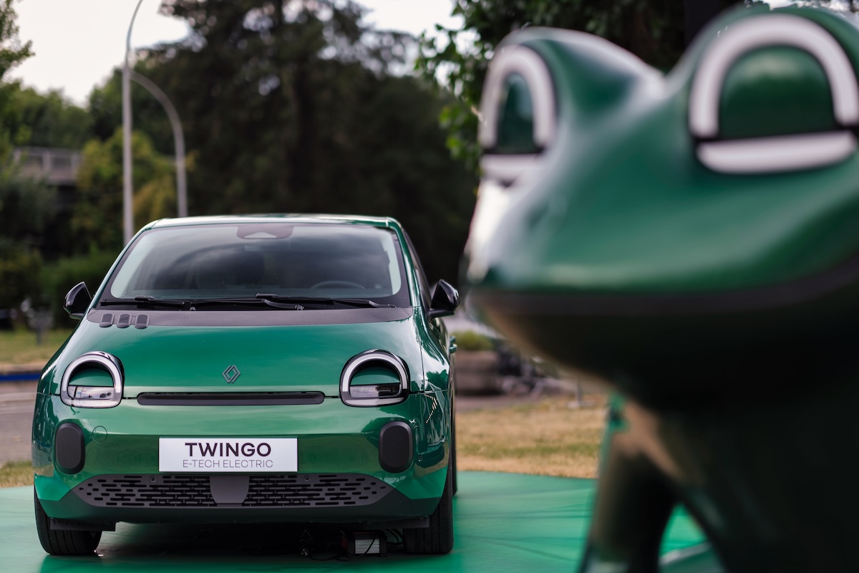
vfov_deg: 16.1
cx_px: 430
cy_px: 286
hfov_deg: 23.9
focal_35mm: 85
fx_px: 2028
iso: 50
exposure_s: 1/160
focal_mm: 85
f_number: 1.4
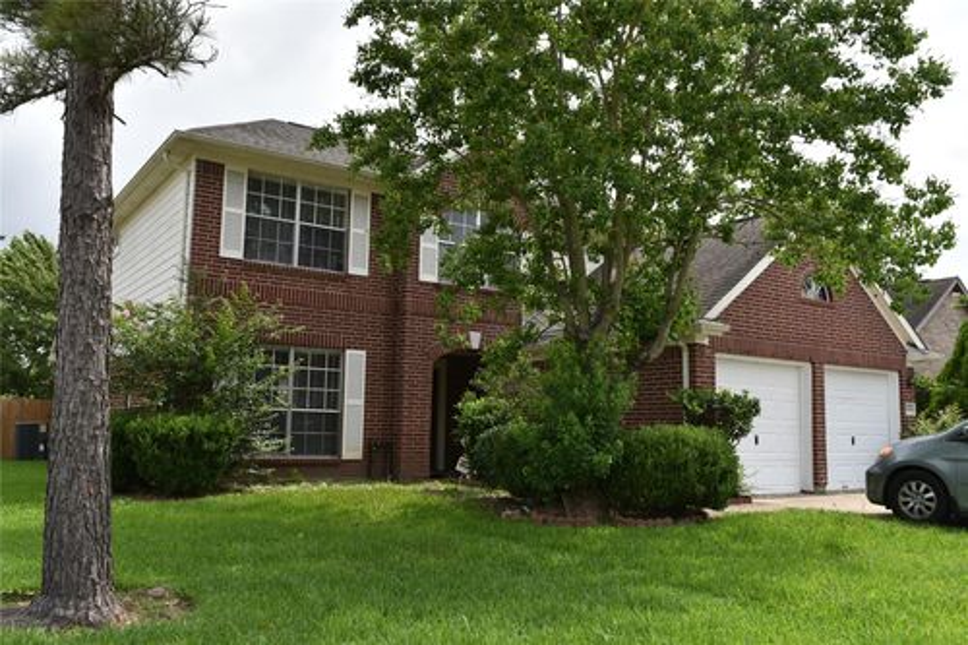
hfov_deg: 59.5
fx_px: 847
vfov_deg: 41.7
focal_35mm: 32
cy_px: 322
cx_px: 484
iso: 200
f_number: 8
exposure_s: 1/500
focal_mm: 21
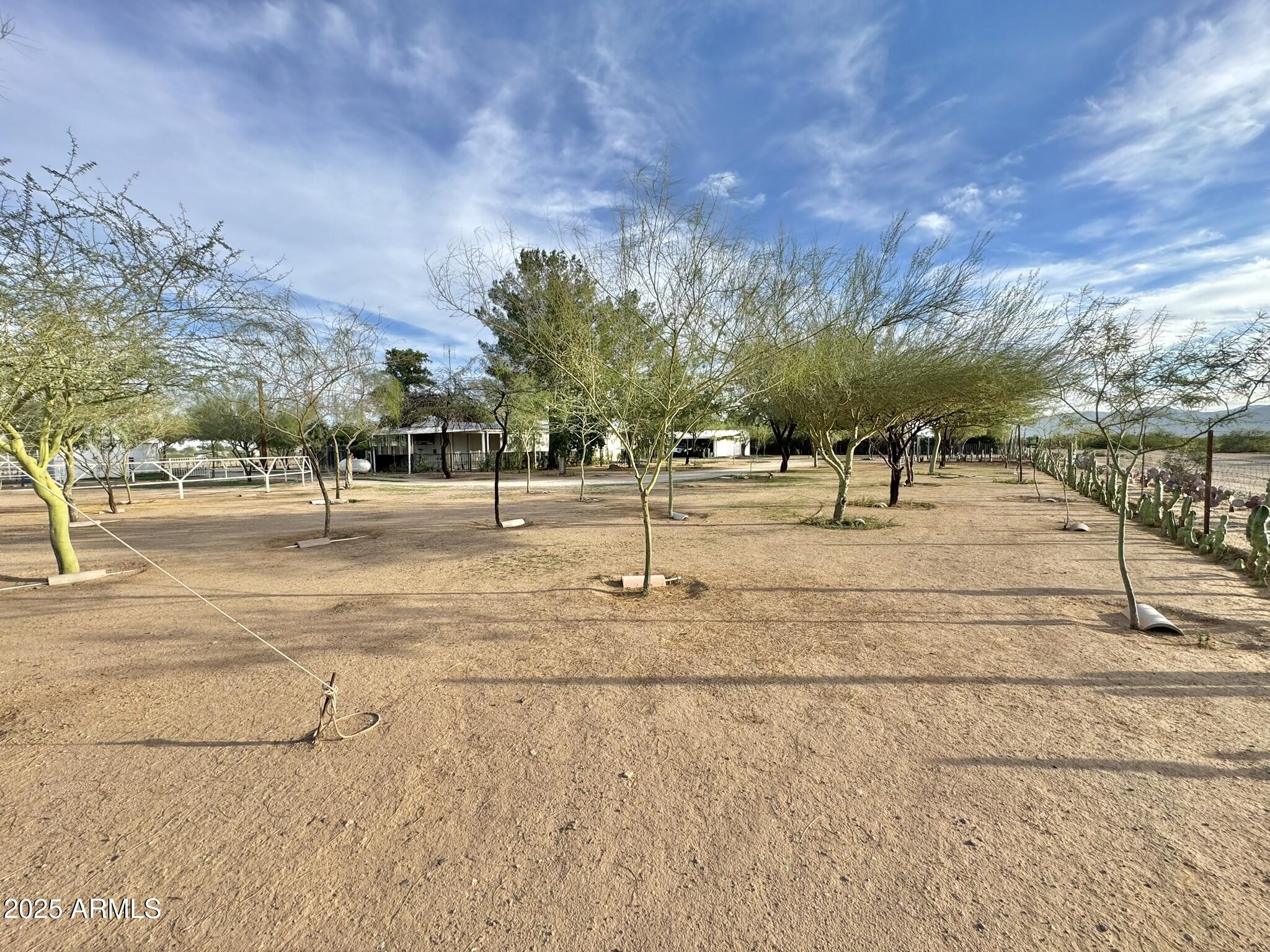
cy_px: 476
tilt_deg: -3.1
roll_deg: +0.3
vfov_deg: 85.7
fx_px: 514
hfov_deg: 102.1
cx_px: 635
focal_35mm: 14
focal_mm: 2.22
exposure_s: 1/889
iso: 40
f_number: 2.2
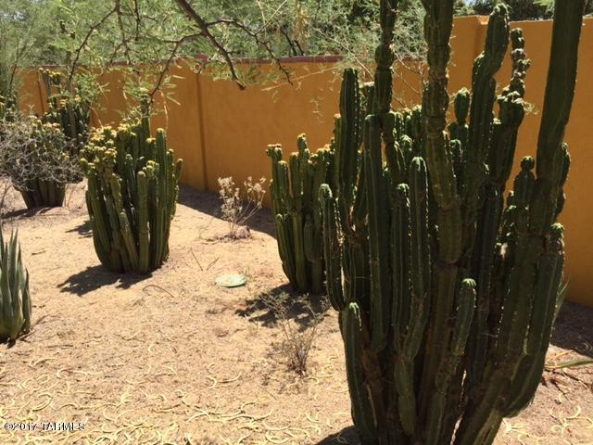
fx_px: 497
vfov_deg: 48.2
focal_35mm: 29
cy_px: 222
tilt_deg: -17.2
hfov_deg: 61.7
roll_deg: +0.5
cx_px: 296
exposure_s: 1/1522
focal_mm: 4.15
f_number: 2.2
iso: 32
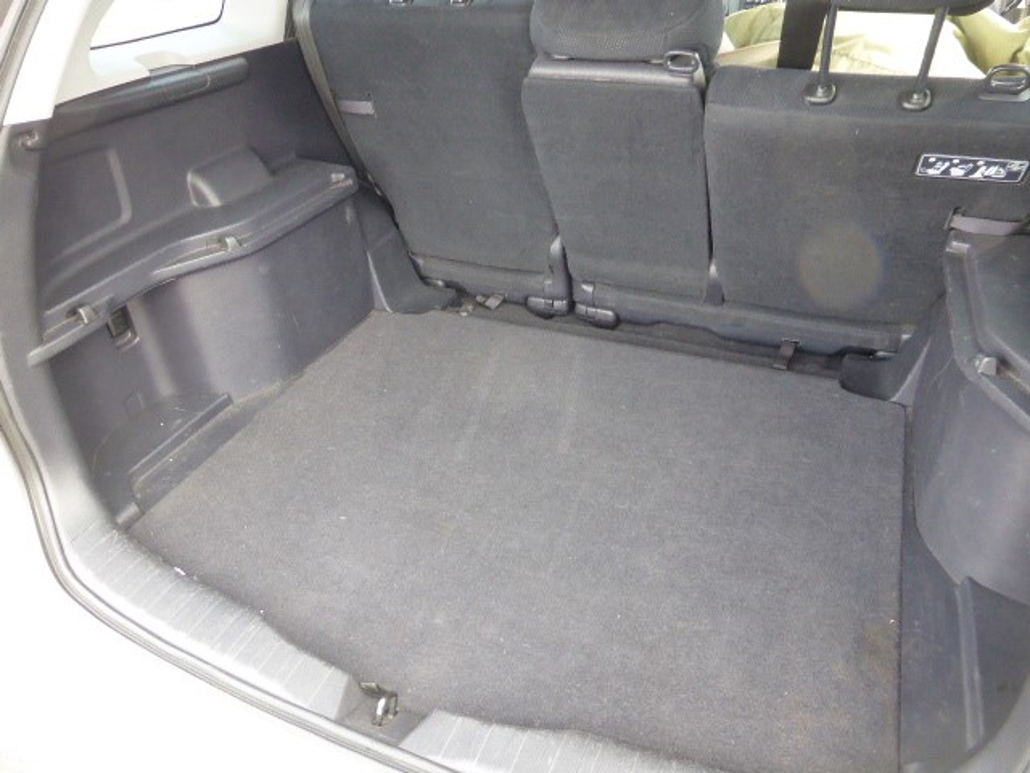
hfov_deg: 69.4
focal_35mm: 25
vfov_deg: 54.9
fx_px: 744
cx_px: 515
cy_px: 386
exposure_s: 1/60
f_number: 3.3
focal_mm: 4.3
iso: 400
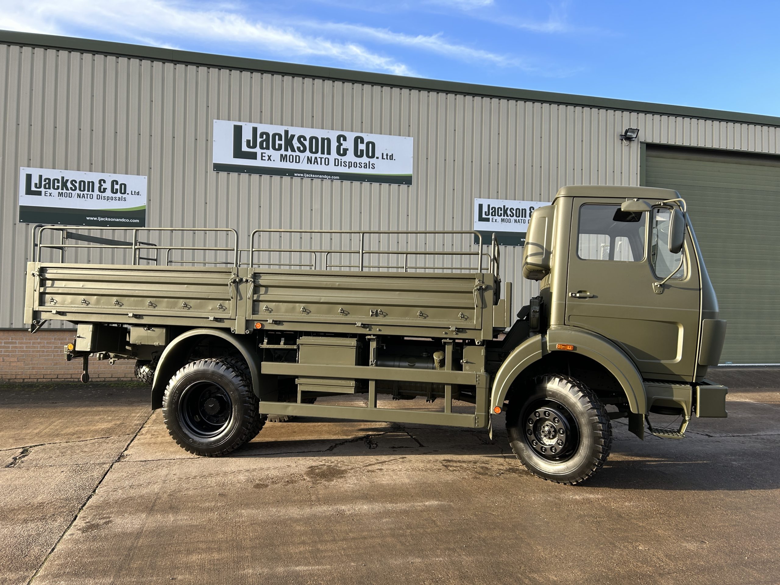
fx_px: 586
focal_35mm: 26
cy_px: 292
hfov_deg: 67.3
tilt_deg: +3.9
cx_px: 390
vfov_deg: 53.1
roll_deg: -0.2
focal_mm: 5.7
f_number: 1.5
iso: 50
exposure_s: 1/646
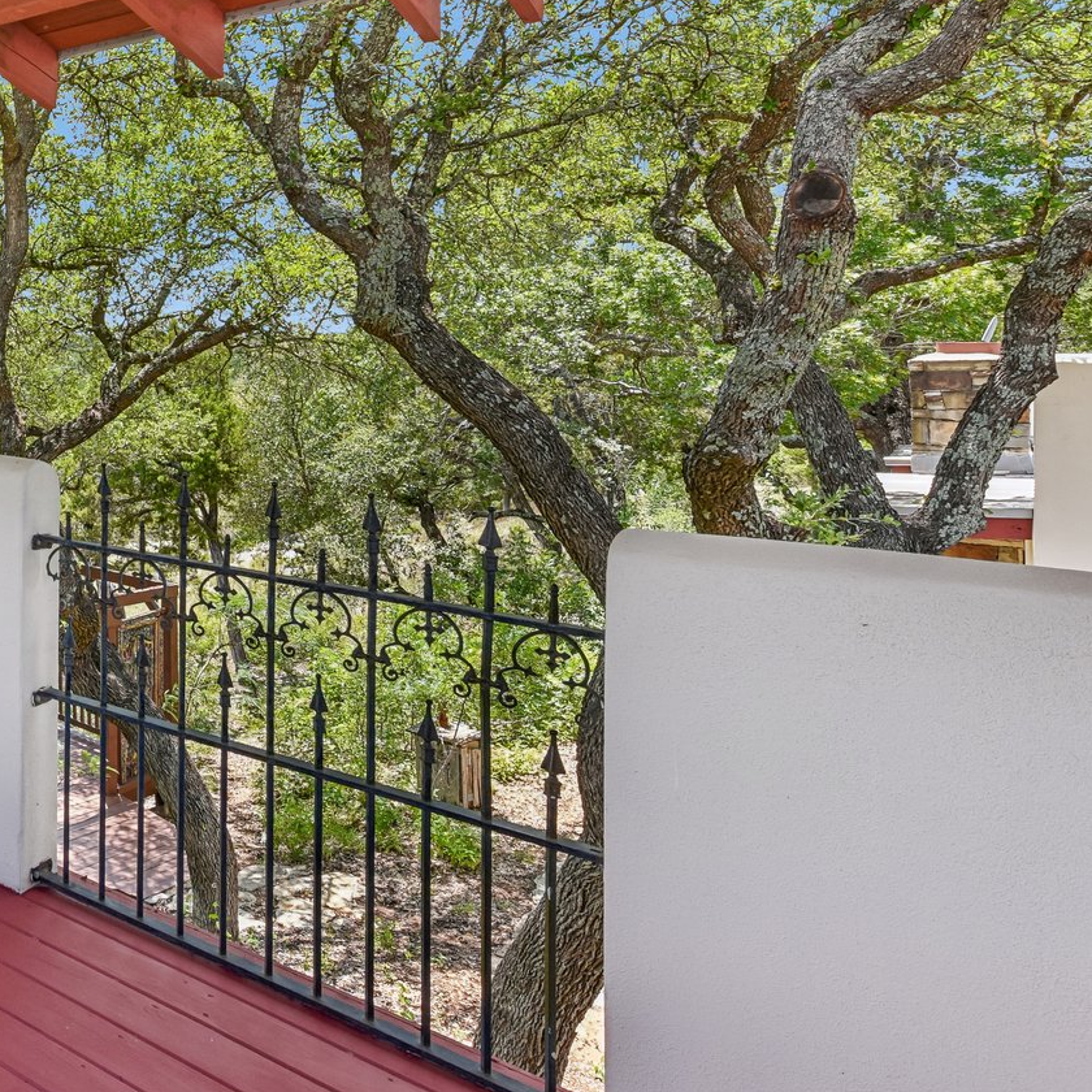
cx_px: -152
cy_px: 348
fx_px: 1035
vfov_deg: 54.3
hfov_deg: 41.9
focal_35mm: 29
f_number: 8
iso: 100
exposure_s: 1/60
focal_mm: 14
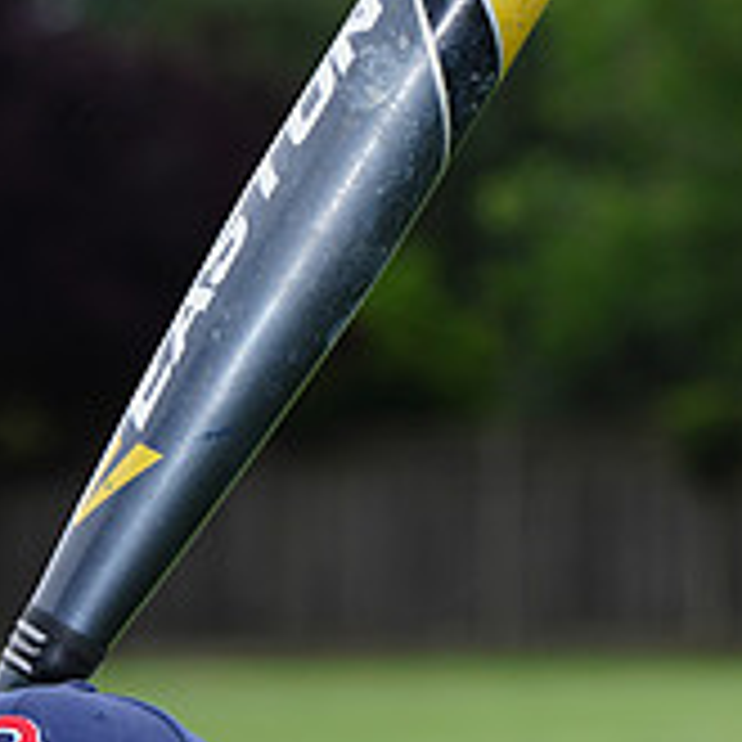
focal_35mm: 494
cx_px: 56
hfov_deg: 3.5
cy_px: 1156
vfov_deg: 3.5
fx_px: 11980
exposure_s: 1/250
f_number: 8
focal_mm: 165
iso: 200
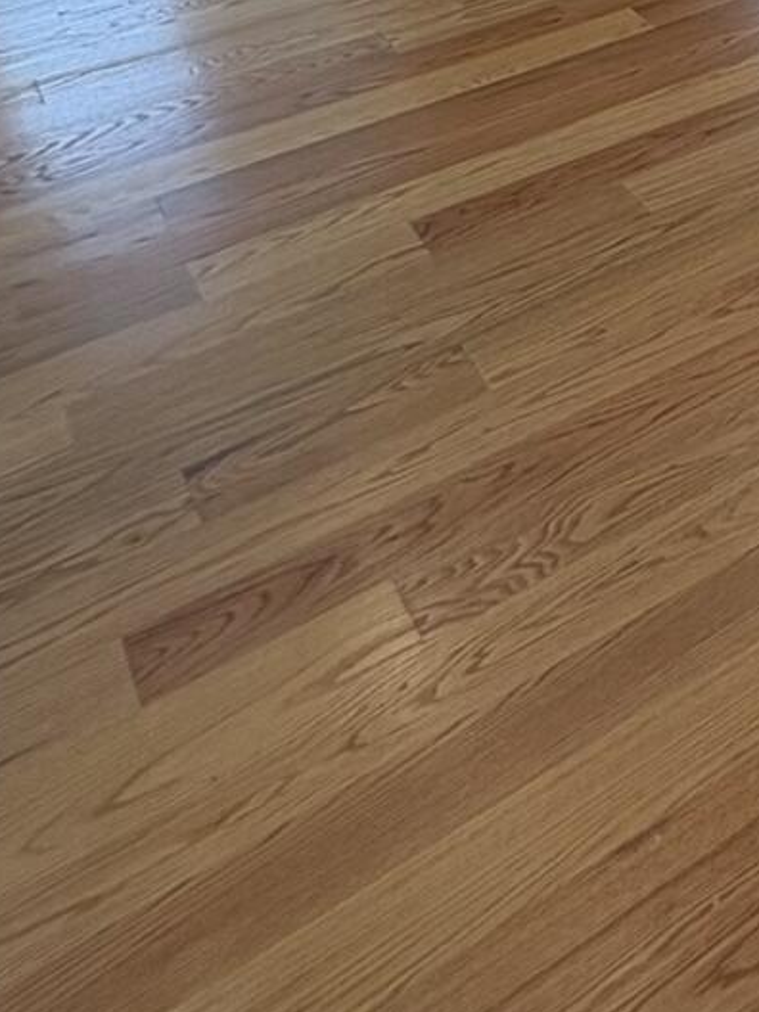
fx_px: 1549
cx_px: 1106
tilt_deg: -17.5
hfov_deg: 22.9
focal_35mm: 53
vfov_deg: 30.2
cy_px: -236
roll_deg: +1.2
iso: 80
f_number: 2.2
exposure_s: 1/123
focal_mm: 2.22
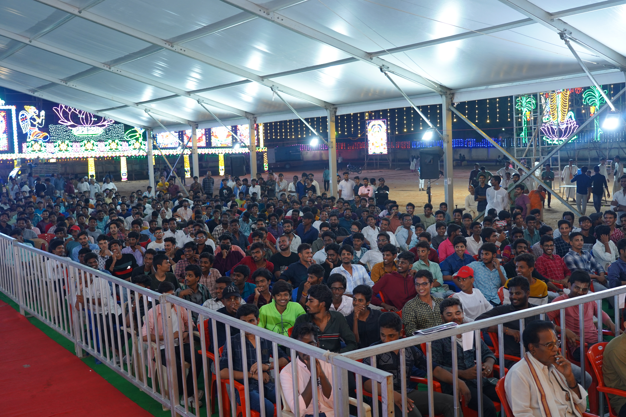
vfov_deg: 34.2
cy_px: 208
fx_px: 678
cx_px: 313
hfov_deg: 49.6
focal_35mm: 39
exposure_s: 1/60
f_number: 4
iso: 1000
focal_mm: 39
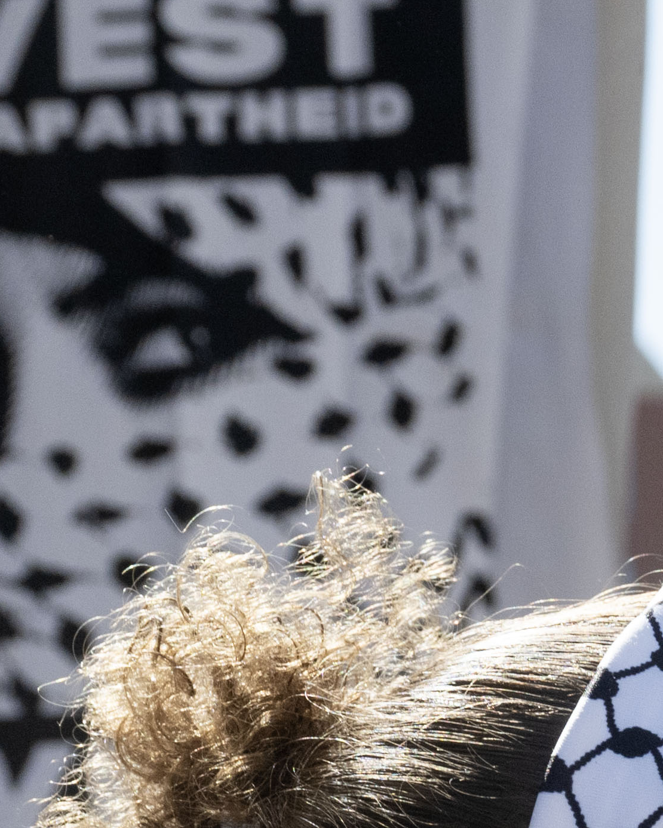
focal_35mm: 229
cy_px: 1603
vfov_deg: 8.1
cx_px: 1901
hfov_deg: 6.3
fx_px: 5616
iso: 400
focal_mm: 41
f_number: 8
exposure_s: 1/1000
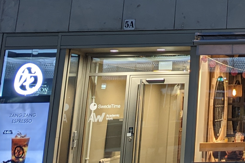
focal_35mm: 100
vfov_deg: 12.5
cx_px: 350
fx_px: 681
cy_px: -126
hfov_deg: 18.4
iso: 77
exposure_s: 1/25
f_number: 1.73
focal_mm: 4.38
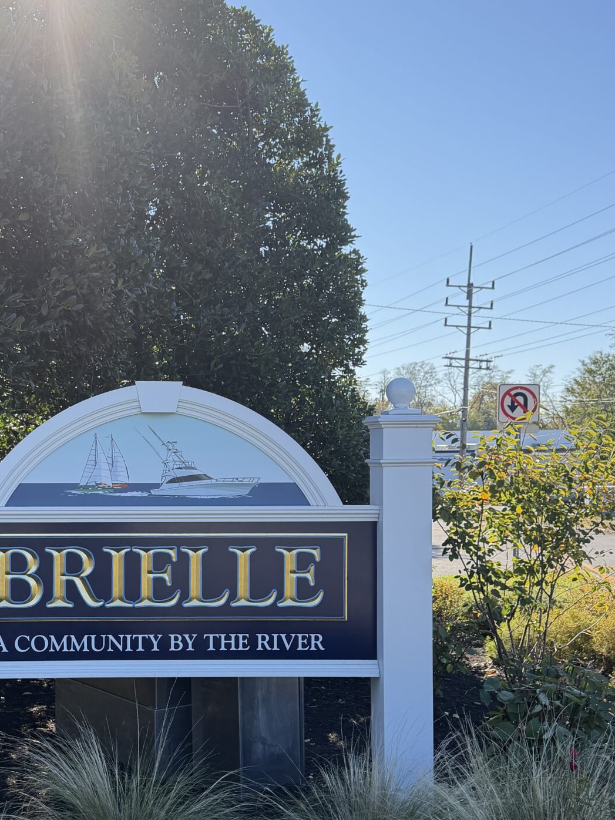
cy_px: 486
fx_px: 1042
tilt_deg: -2.3
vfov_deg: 42.8
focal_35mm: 44
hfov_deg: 32.1
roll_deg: +1.0
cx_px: 139
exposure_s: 1/2370
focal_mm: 6.76
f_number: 1.78
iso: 100
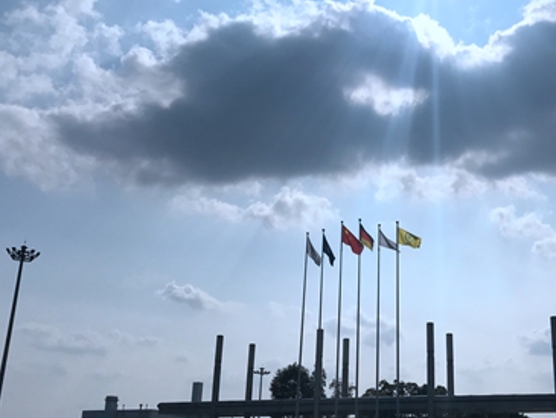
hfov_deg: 40.5
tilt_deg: +16.9
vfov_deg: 31.5
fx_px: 739
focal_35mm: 46
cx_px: 387
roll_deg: -0.2
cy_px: 235
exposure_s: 1/24390
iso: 25
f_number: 1.8
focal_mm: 3.99
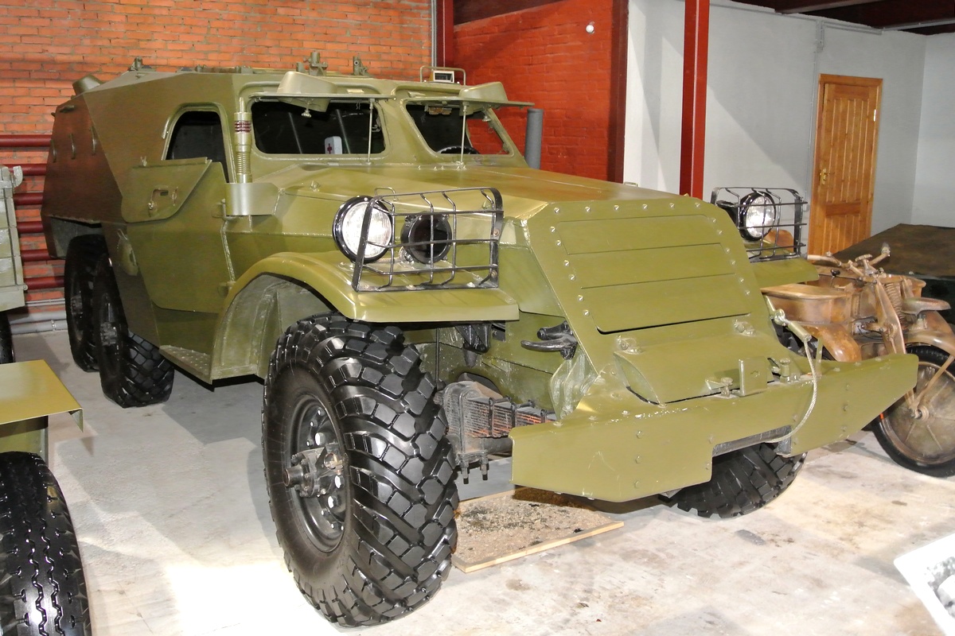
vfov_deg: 38.9
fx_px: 902
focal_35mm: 34
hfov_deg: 55.8
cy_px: 318
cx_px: 478
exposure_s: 1/10
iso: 1600
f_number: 4
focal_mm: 12.7
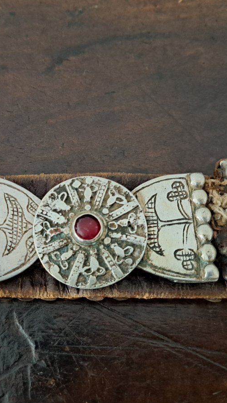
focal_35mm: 35
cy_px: 202
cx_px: 63
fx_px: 375
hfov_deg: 33.2
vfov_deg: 56.6
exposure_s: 1/50
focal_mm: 5.23
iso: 500
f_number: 1.8
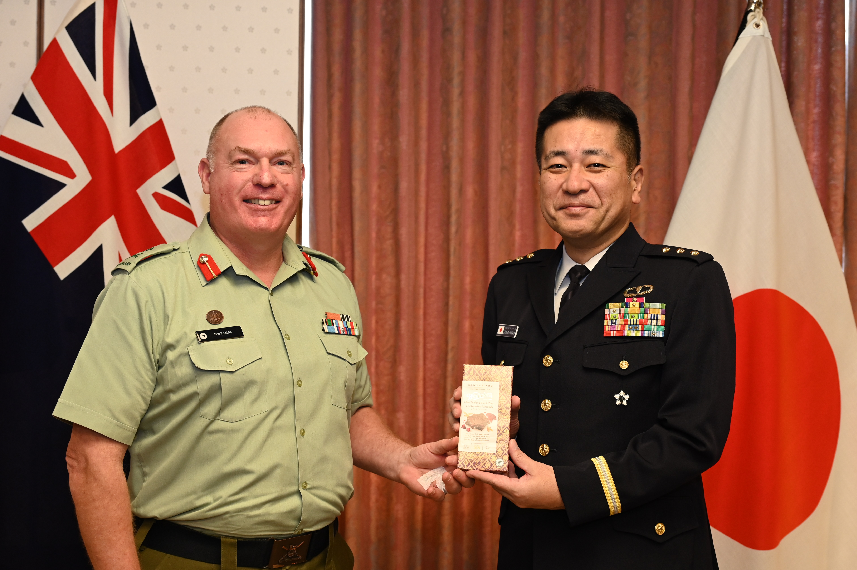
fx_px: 1285
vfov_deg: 25.0
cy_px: 285
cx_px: 428
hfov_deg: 36.9
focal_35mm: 54
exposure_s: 1/200
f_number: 4
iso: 1250
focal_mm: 54
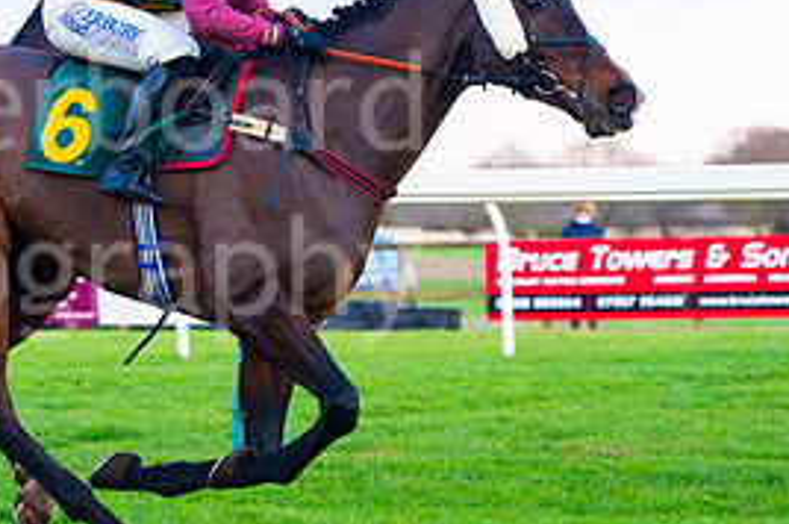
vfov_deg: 6.2
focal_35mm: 221
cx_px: 30
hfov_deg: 9.3
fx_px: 4838
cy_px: 151
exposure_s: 1/1000
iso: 1250
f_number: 3.5
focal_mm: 96
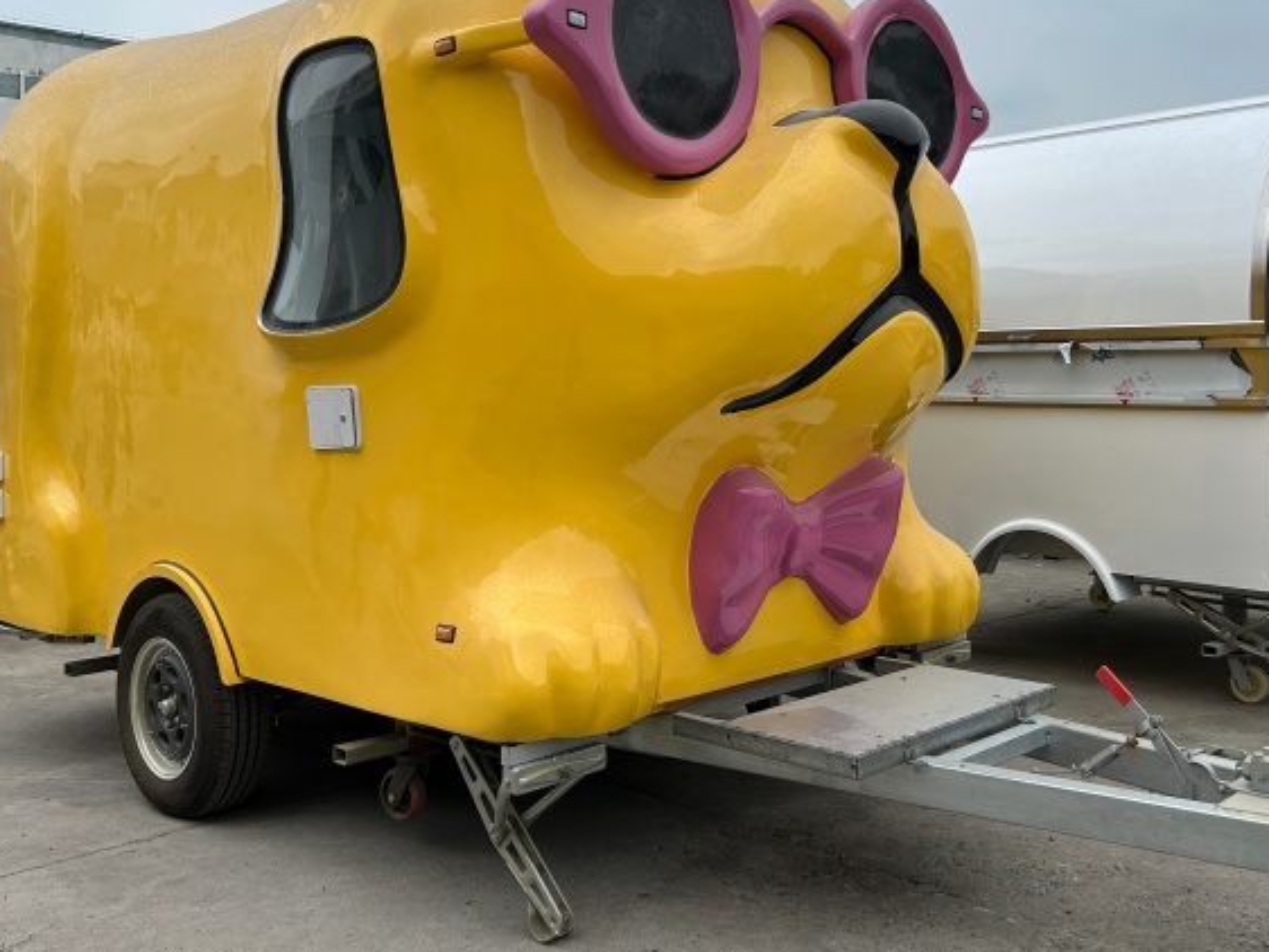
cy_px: 343
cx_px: 664
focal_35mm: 37
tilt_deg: -0.6
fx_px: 1357
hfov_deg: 50.1
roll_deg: +1.5
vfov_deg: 38.4
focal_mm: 5.7
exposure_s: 1/2353
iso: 50
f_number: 1.5
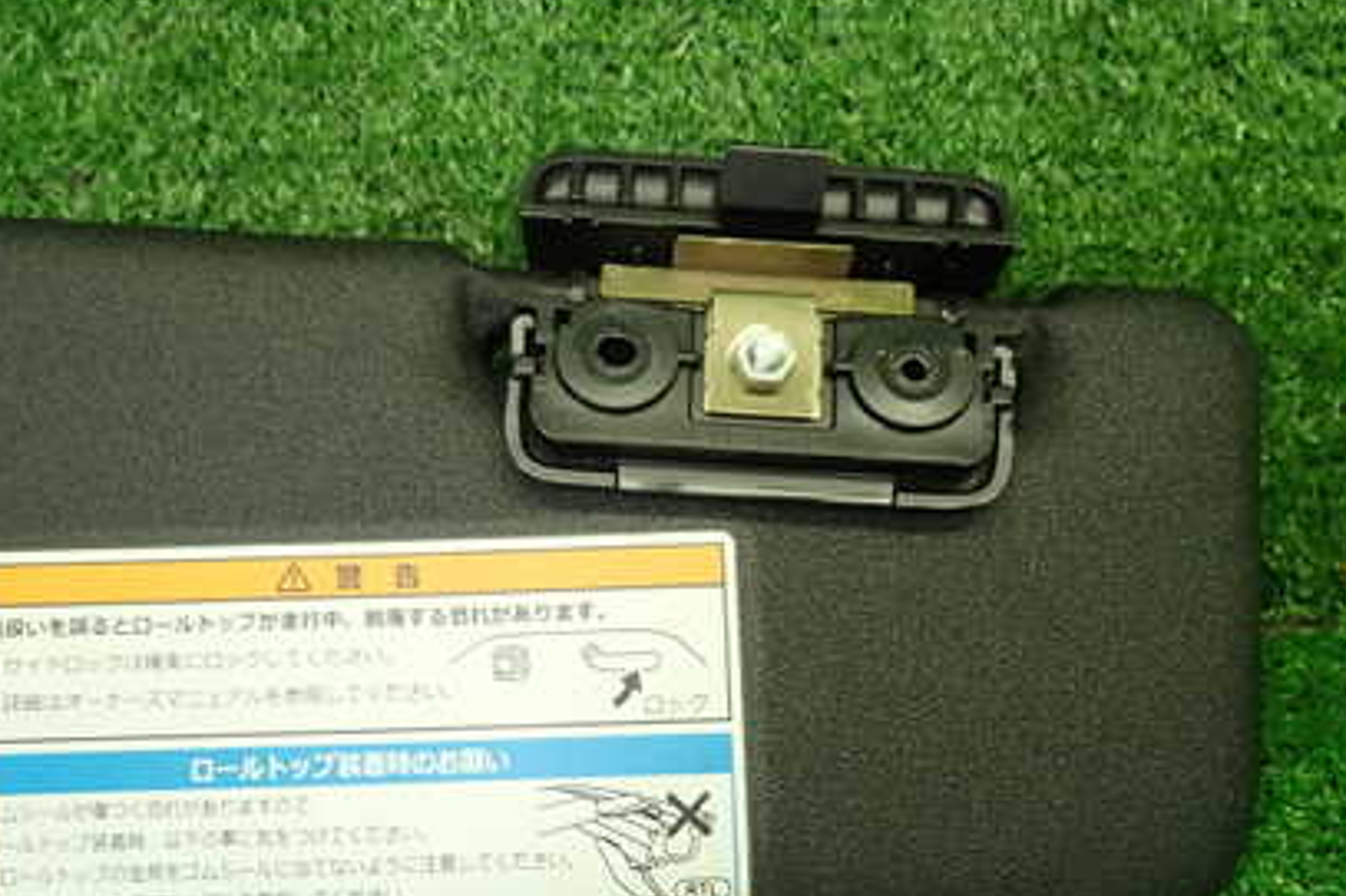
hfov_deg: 42.5
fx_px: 1719
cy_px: 592
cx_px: 532
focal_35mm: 46
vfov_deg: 29.0
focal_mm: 5.4
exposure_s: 1/50
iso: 200
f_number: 2.3
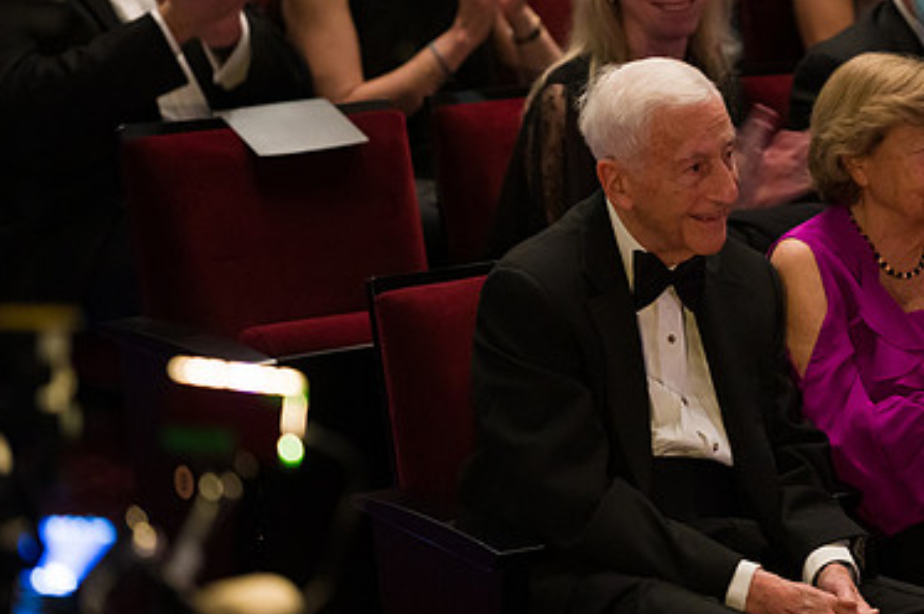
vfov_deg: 5.7
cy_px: 238
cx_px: 711
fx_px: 6180
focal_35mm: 241
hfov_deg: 8.5
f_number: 3.2
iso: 6400
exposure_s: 1/60
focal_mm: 155
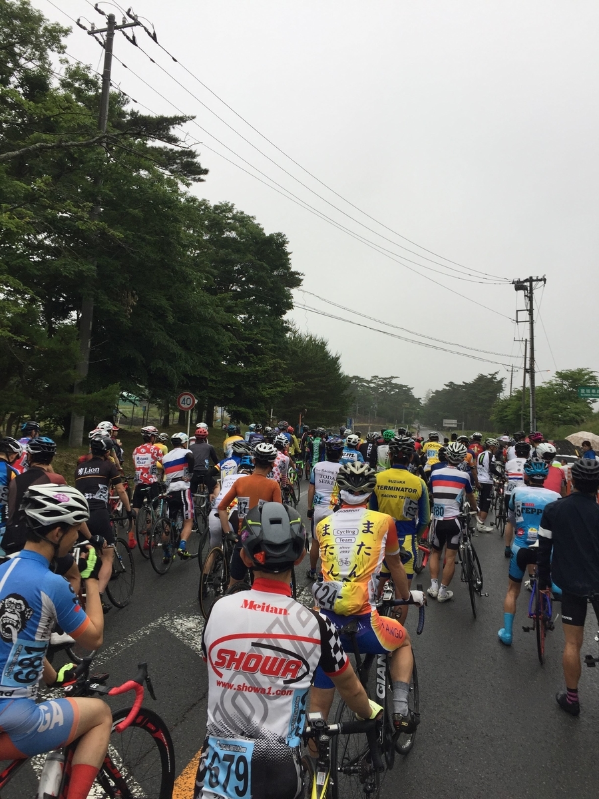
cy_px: 400
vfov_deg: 61.7
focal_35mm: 29
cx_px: 300
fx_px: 669
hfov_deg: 48.2
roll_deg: -3.6
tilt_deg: +6.2
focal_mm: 4.15
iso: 32
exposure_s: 1/164
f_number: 2.2
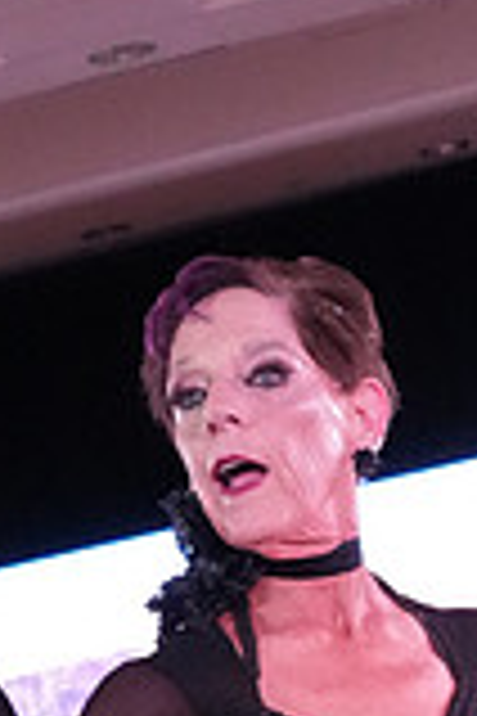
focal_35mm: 234
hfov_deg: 5.9
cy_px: 1274
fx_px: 4650
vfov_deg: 8.5
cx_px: 196
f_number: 7.1
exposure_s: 1/320
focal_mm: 43
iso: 8000
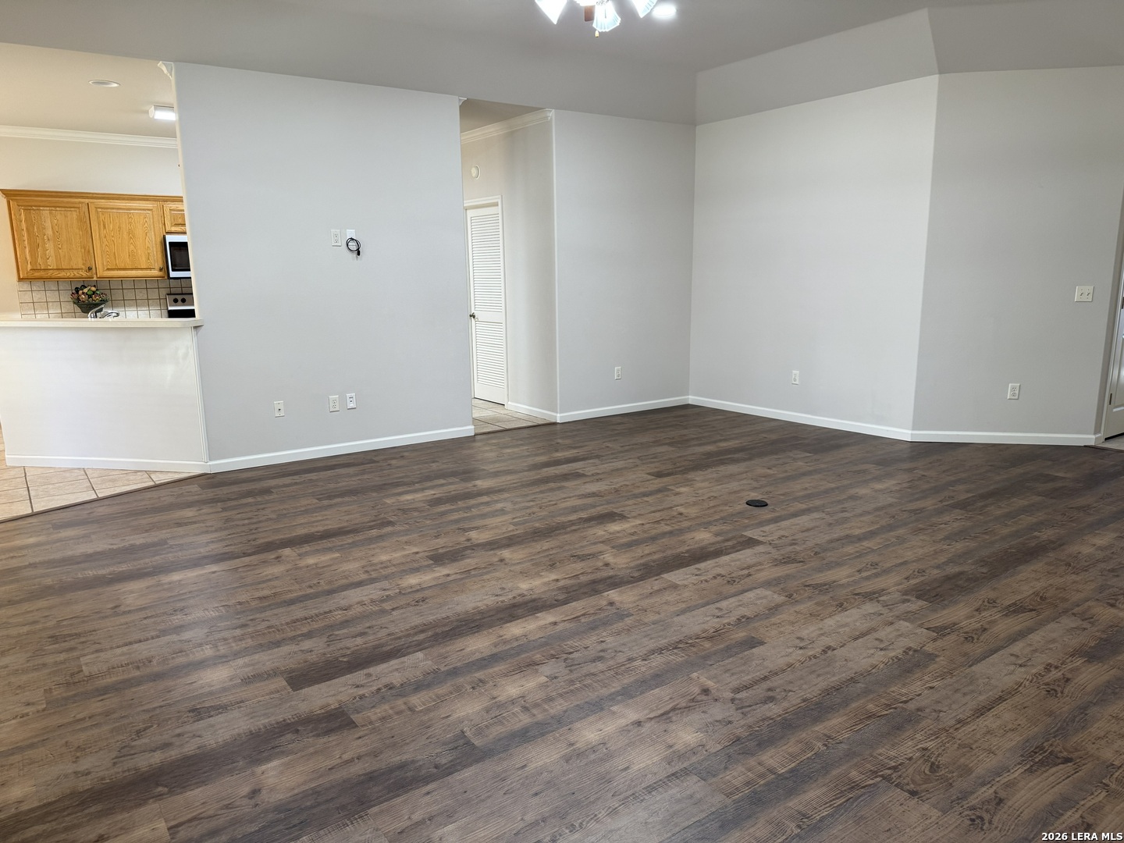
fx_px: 779
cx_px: 562
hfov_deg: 71.6
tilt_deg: -10.4
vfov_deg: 56.8
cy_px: 422
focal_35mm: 24
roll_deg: +0.7
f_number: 1.78
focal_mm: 6.76
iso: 125
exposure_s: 1/60
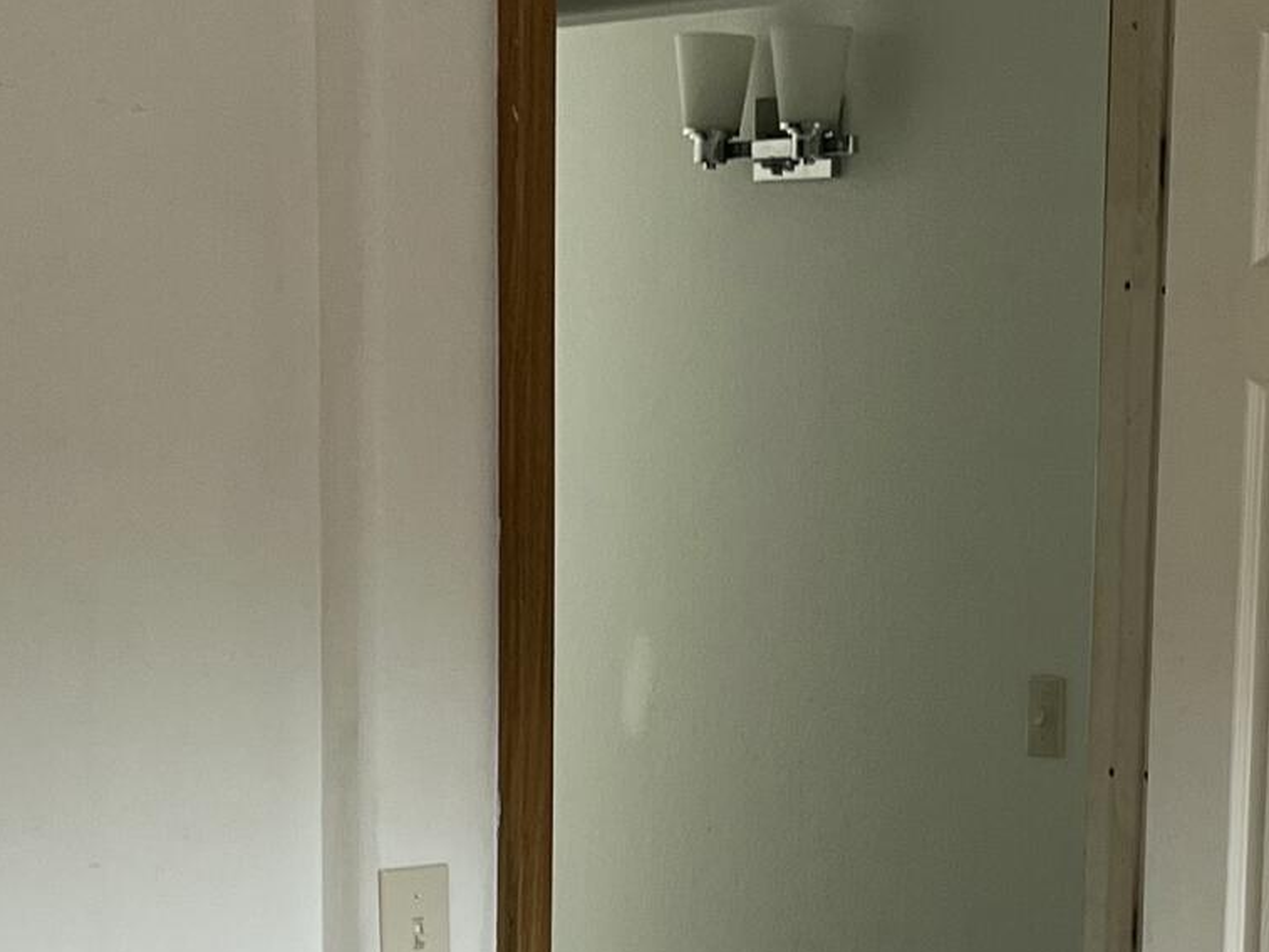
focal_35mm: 103
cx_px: 739
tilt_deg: -9.1
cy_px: 1131
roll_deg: -1.4
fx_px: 3777
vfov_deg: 14.0
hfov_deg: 19.1
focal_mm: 5.1
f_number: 1.6
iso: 64
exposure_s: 1/60
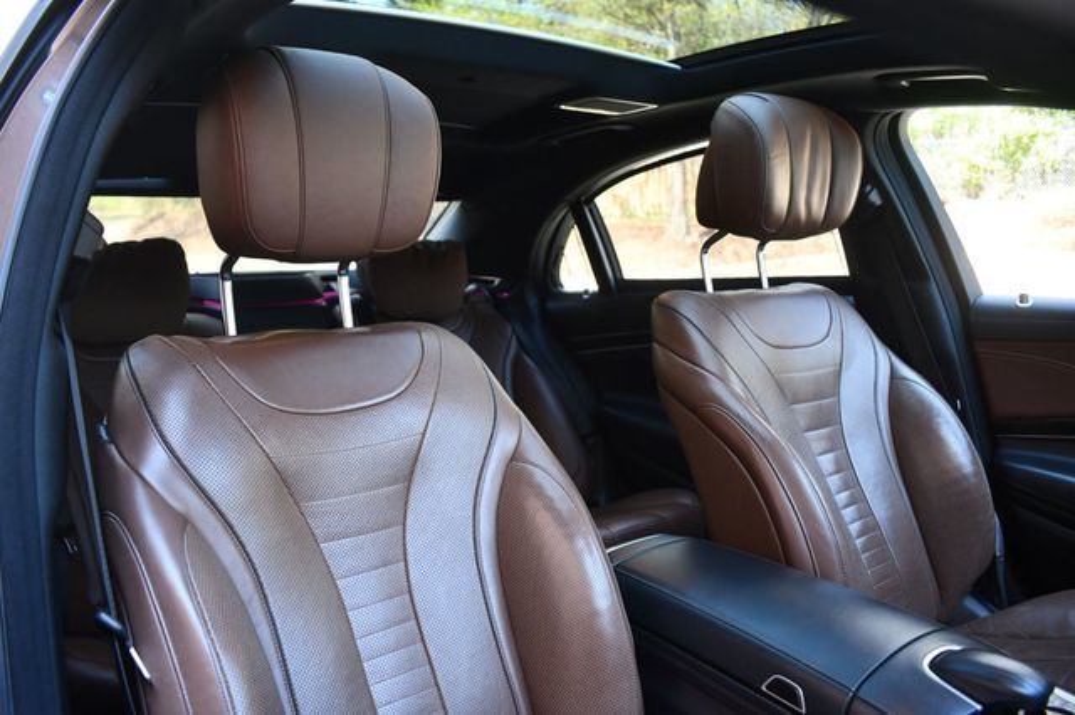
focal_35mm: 30
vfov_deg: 43.6
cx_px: 538
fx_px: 895
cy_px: 358
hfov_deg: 62.0
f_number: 3.5
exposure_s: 1/125
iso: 900
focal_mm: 20
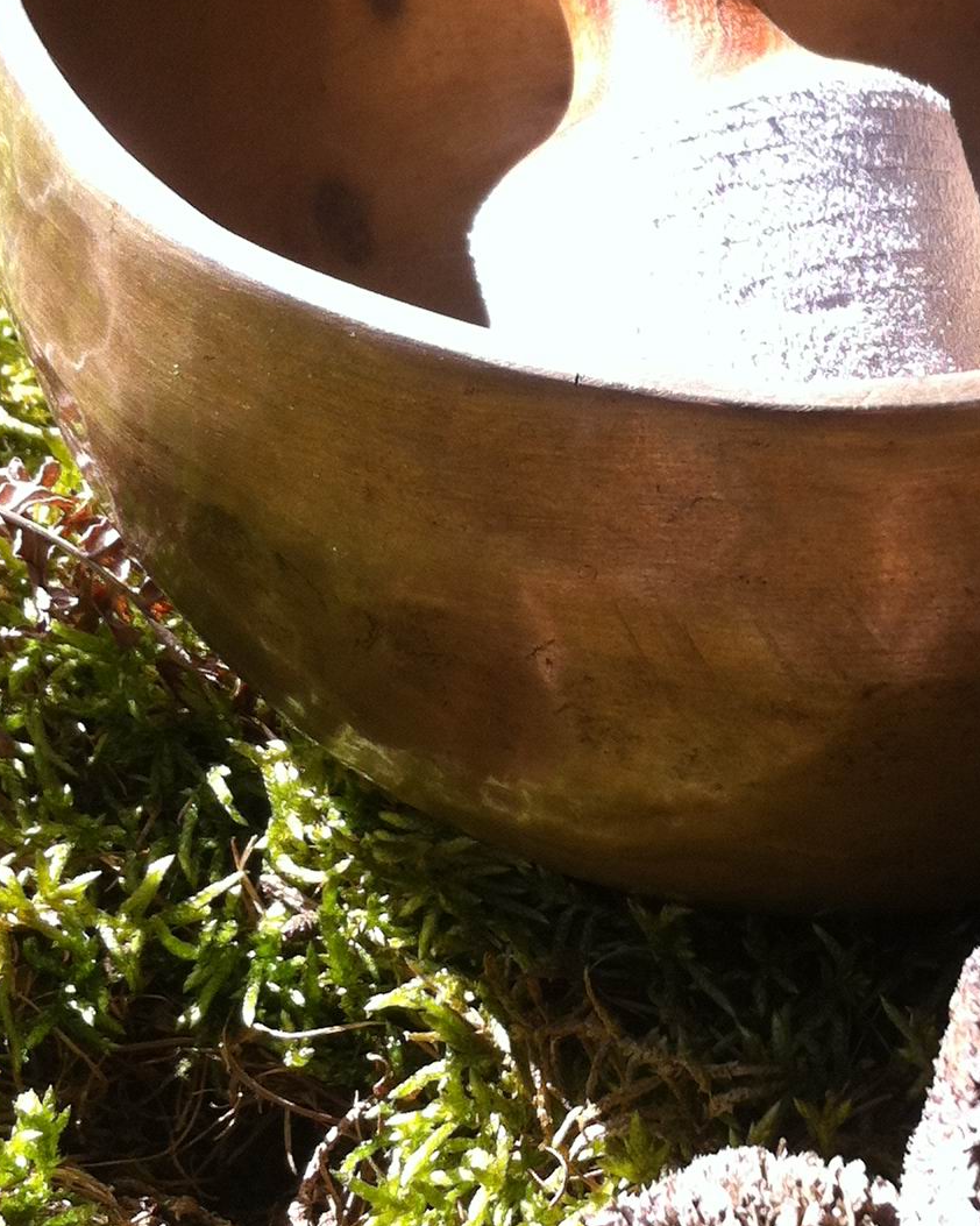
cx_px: 872
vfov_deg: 22.7
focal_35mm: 84
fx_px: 3046
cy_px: 428
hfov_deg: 18.0
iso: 80
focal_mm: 3.85
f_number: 2.8
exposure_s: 1/191
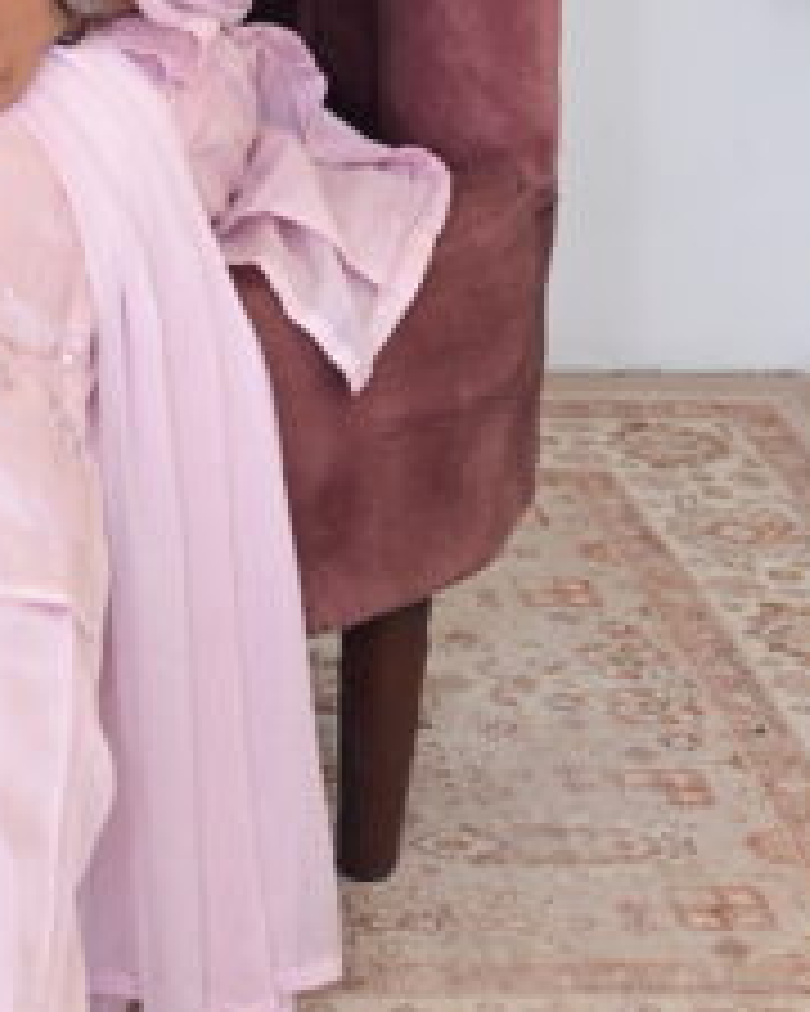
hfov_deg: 11.6
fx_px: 3926
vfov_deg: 14.2
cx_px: -76
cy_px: -214
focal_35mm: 131
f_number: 5
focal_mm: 35
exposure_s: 1/125
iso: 200
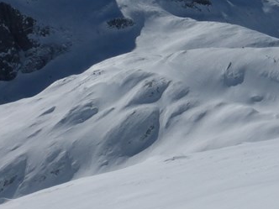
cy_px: 119
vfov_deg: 19.1
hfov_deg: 24.3
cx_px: 274
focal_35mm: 77
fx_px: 621
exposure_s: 1/1600
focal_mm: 4.3
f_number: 6.3
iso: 100
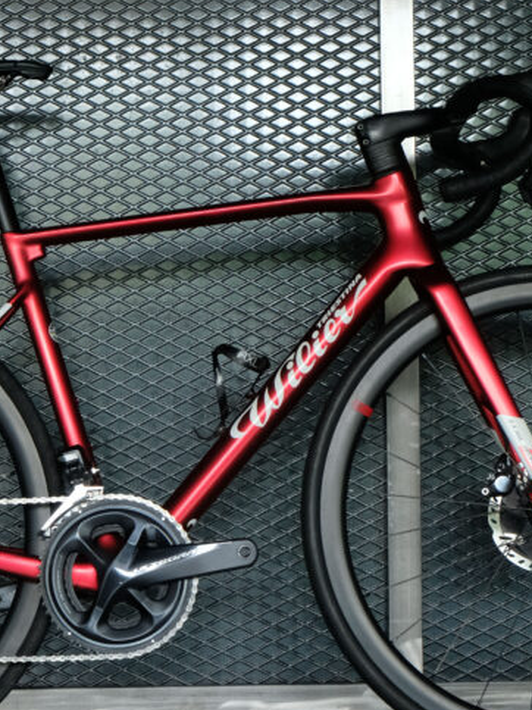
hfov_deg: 14.8
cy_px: 411
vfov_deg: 19.6
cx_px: 198
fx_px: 2050
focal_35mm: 100
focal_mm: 32.9
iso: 2000
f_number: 6.4
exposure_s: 1/60
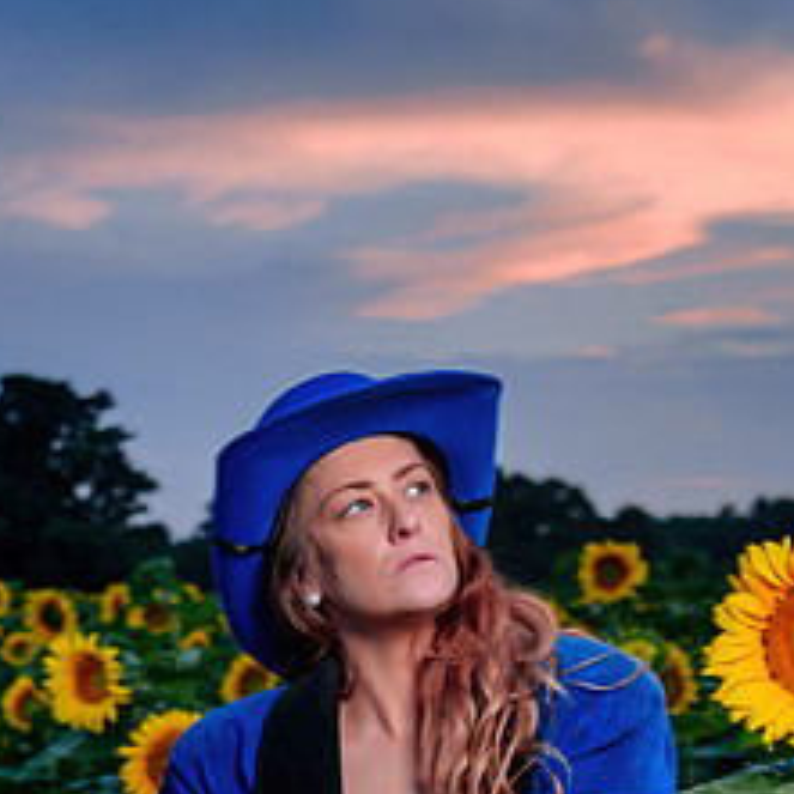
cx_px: 281
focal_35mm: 86
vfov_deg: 19.9
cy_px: 681
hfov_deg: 20.1
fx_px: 2232
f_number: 3.5
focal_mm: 35
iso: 64
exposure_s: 1/60
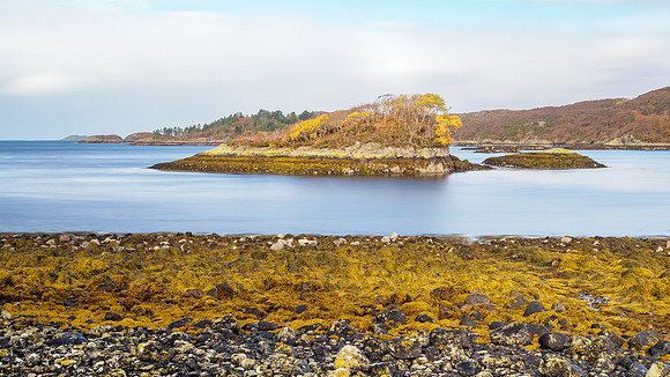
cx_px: 368
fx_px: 722
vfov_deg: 29.2
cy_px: 217
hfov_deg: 49.7
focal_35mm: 41
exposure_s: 30
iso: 200
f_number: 7.1
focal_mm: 17
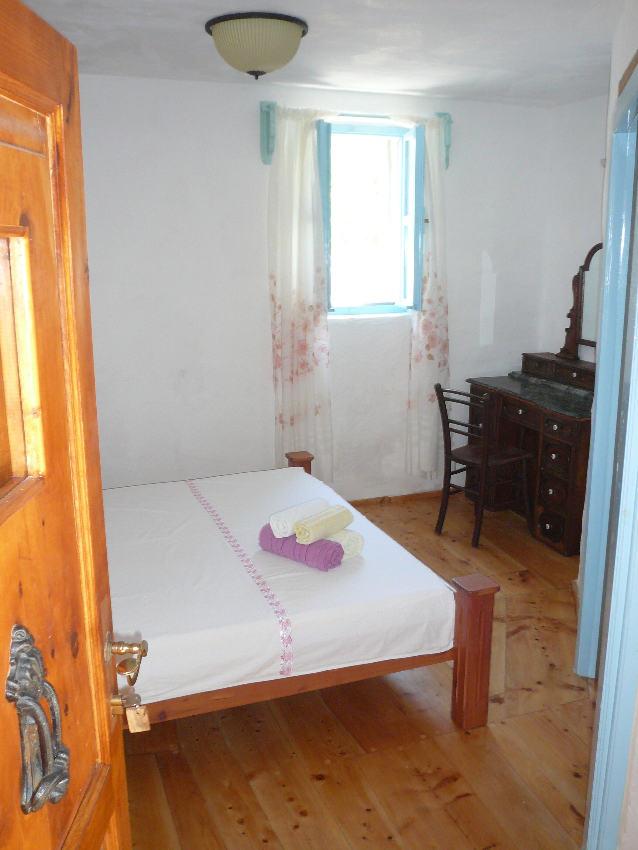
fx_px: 786
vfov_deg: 56.8
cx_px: 319
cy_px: 425
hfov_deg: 44.2
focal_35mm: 32
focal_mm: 5.2
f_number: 2.9
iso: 160
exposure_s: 1/30
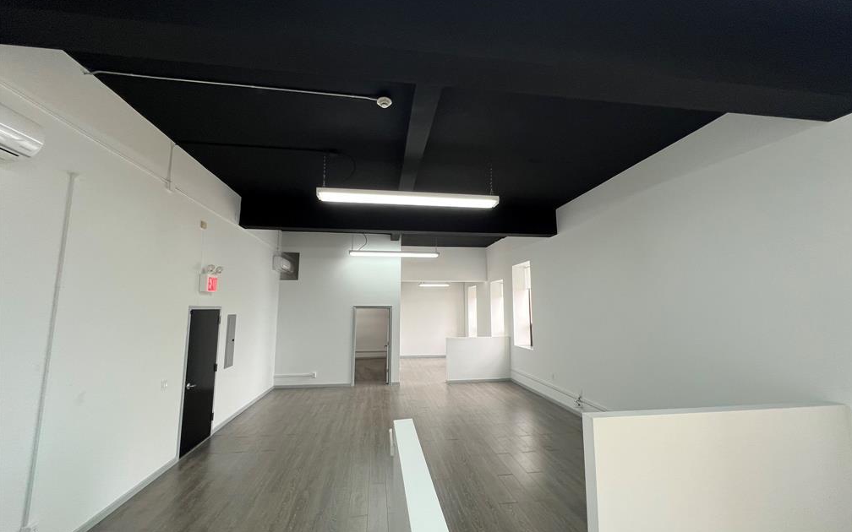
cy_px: 264
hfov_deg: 105.3
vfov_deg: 78.6
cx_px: 431
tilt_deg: +8.4
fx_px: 325
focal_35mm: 14
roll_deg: -0.3
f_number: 1.8
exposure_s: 1/120
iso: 100
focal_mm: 1.57
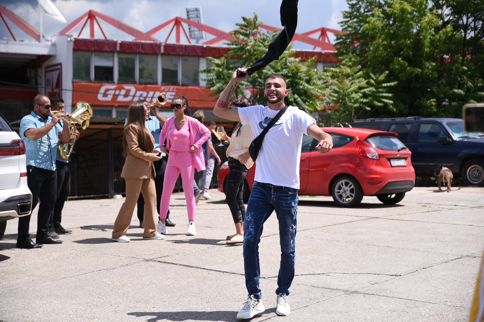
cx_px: 242
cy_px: 161
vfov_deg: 20.0
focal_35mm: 68
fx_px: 914
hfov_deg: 29.7
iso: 320
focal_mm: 68
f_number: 4
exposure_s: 1/3200
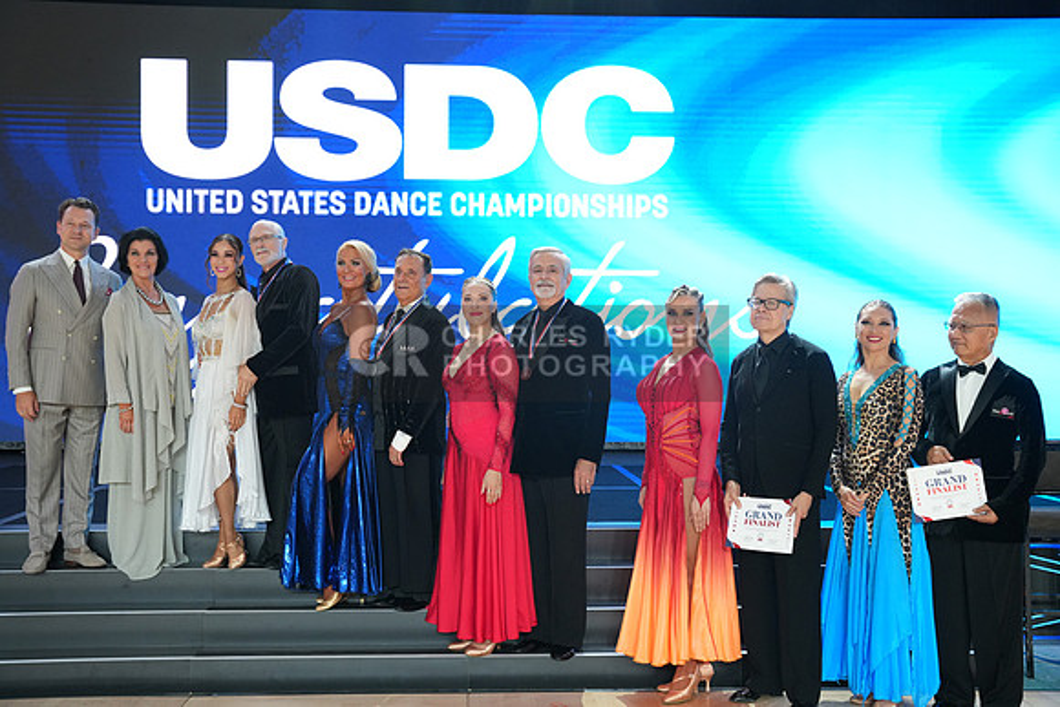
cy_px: 354
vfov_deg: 32.3
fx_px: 1219
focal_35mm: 41
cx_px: 530
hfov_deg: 47.0
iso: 2500
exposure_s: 1/400
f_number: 4
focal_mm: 41.4
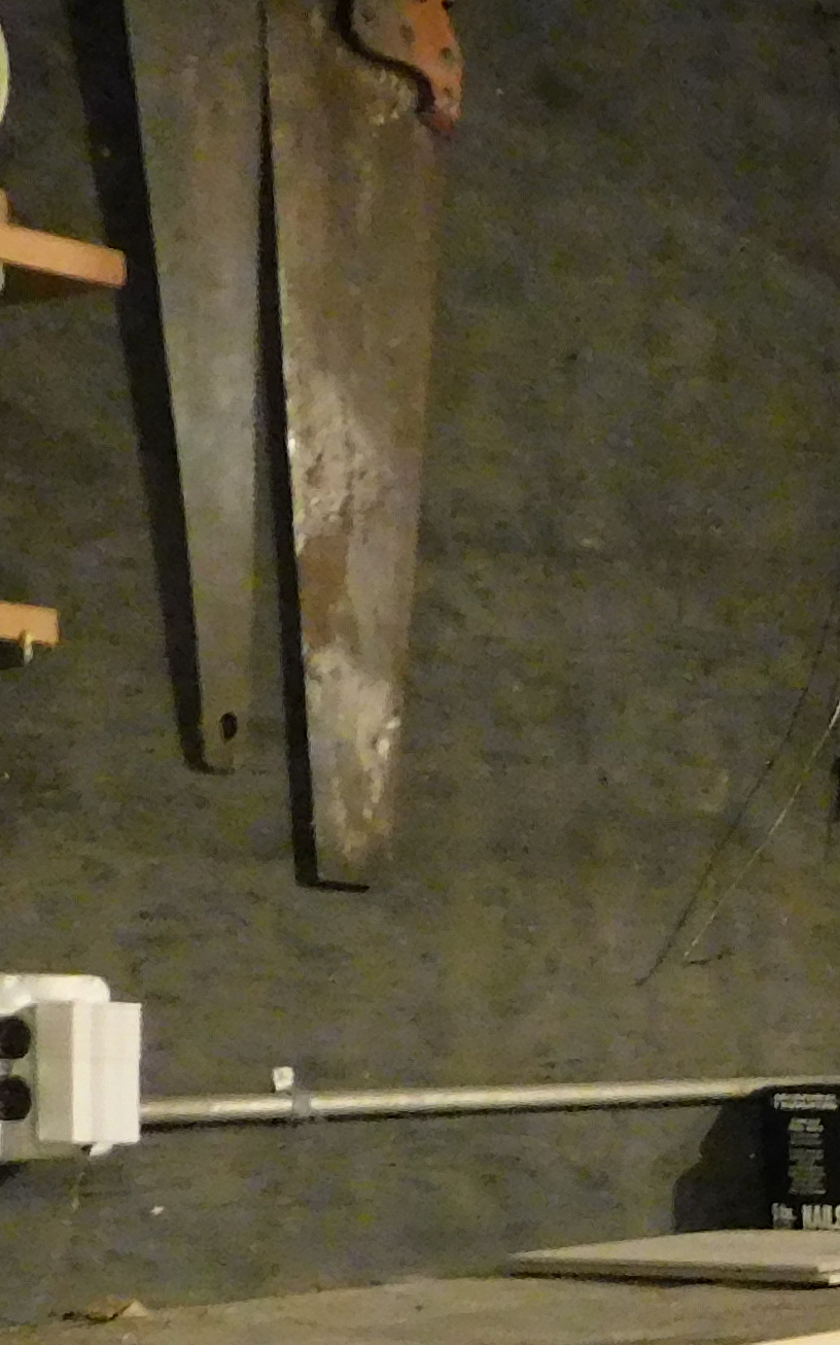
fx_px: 3151
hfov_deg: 13.1
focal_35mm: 86
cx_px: 1693
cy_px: 1351
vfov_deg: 23.1
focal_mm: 4
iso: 800
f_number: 3
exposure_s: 1/5
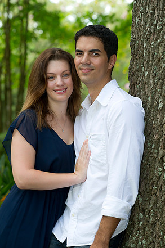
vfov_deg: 14.4
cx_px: 82
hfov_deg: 9.6
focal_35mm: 143
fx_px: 985
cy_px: 125
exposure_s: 1/60
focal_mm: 140
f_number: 5.6
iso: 250
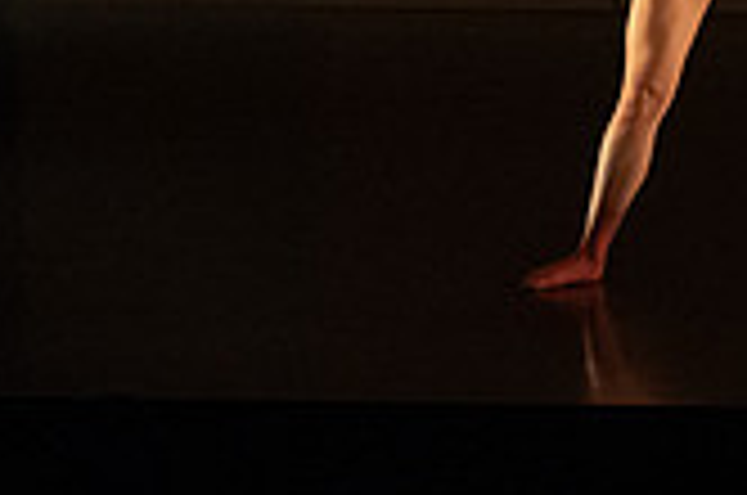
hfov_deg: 7.6
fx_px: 5467
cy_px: -93
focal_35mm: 264
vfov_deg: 5.2
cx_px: 1213
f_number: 3.2
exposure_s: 1/320
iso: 4000
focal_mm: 61
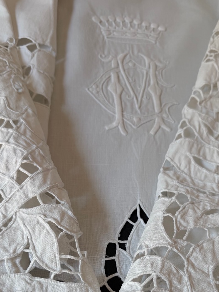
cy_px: 235
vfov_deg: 43.5
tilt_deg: -59.5
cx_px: 129
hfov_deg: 35.1
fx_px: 346
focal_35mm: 41
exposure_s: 1/126
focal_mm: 6.76
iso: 50
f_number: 1.78
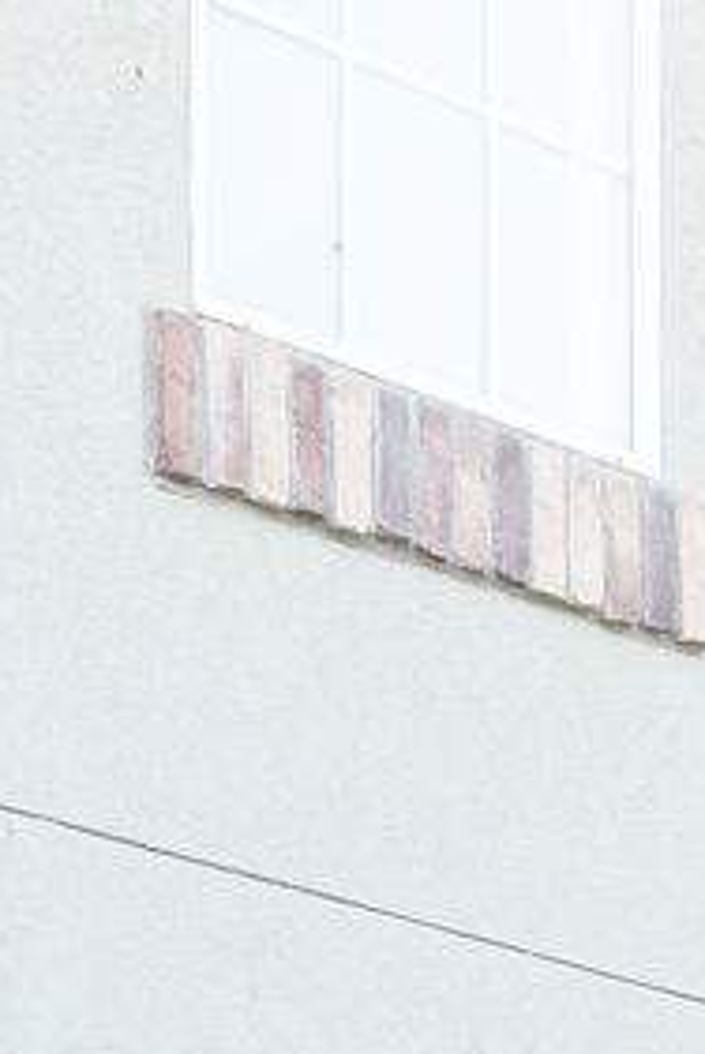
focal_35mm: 191
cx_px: -518
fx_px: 5596
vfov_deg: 9.5
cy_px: 2551
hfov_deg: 7.0
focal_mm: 35
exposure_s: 1/320
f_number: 3.5
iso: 500
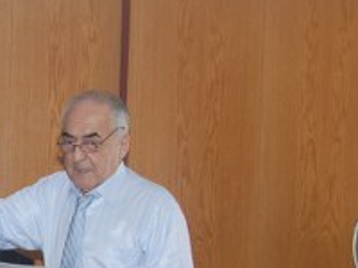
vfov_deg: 10.6
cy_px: 281
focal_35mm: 139
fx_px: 1438
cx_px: -183
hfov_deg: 13.4
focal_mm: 24
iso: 200
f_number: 4
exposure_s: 1/60
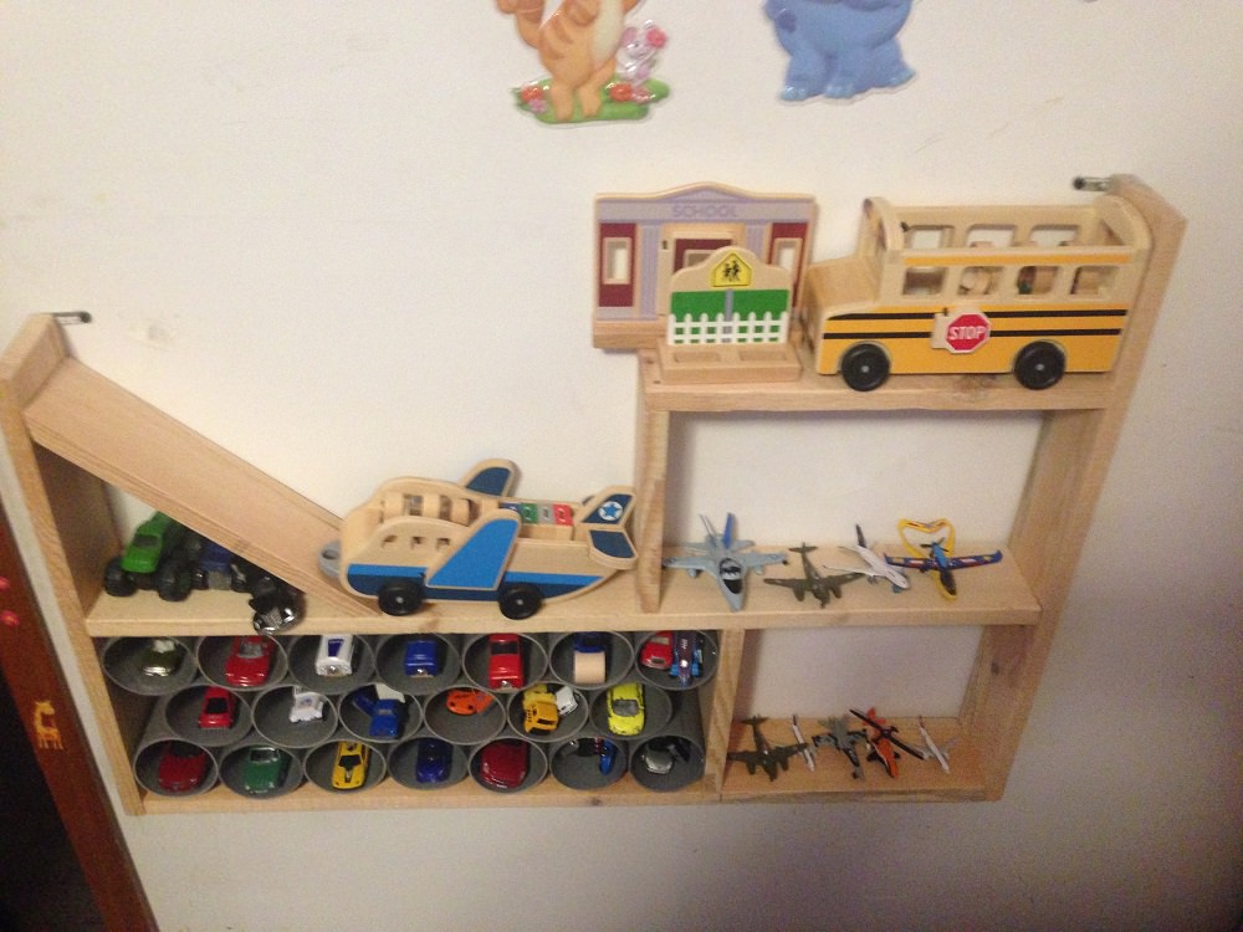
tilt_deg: -34.0
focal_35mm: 33
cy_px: 466
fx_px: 1185
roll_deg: -0.5
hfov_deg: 55.4
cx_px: 622
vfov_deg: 42.9
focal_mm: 4.12
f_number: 2.4
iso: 400
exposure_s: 1/20
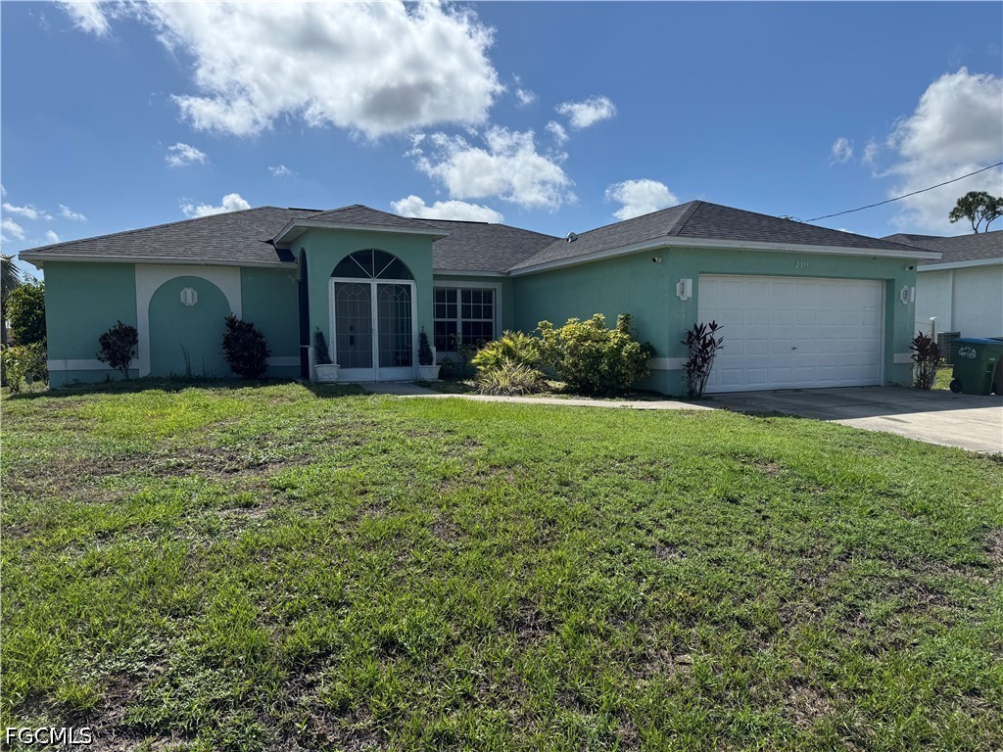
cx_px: 502
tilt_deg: -2.9
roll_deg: +1.5
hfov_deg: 71.6
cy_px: 376
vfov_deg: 56.8
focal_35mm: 24
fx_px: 695
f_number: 1.78
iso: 80
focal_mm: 6.76
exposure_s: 1/6410
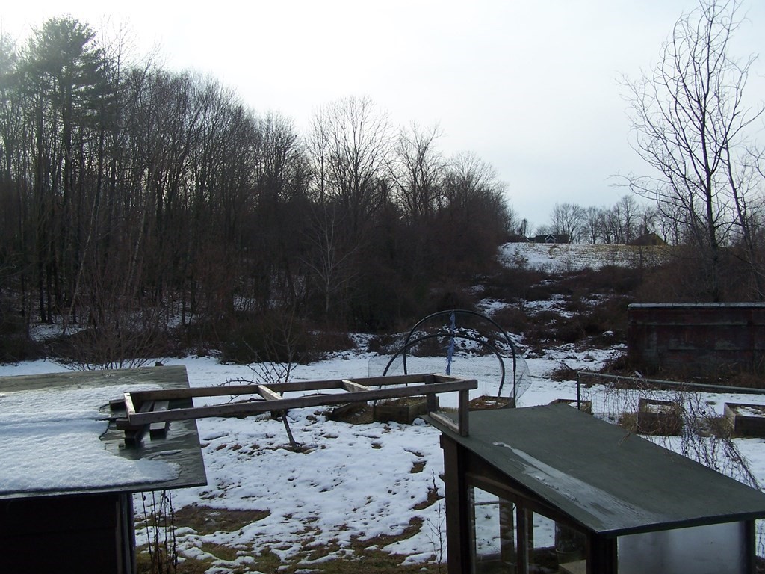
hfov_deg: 49.0
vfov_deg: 37.7
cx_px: 382
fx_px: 840
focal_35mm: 38
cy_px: 287
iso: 80
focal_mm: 6.3
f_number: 4
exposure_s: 1/500
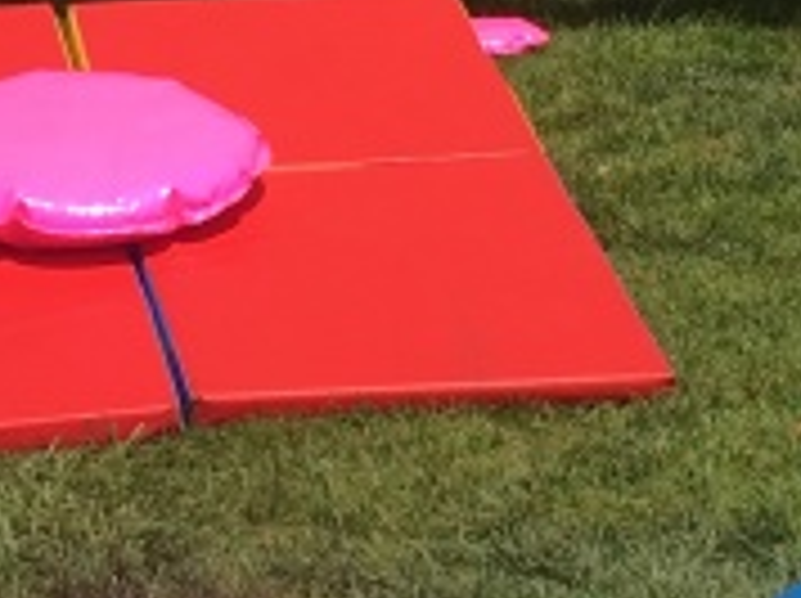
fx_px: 3859
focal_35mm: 167
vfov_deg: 8.8
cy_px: -117
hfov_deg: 11.8
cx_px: 198
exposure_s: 1/2331
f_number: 2.2
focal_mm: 4.15
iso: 25
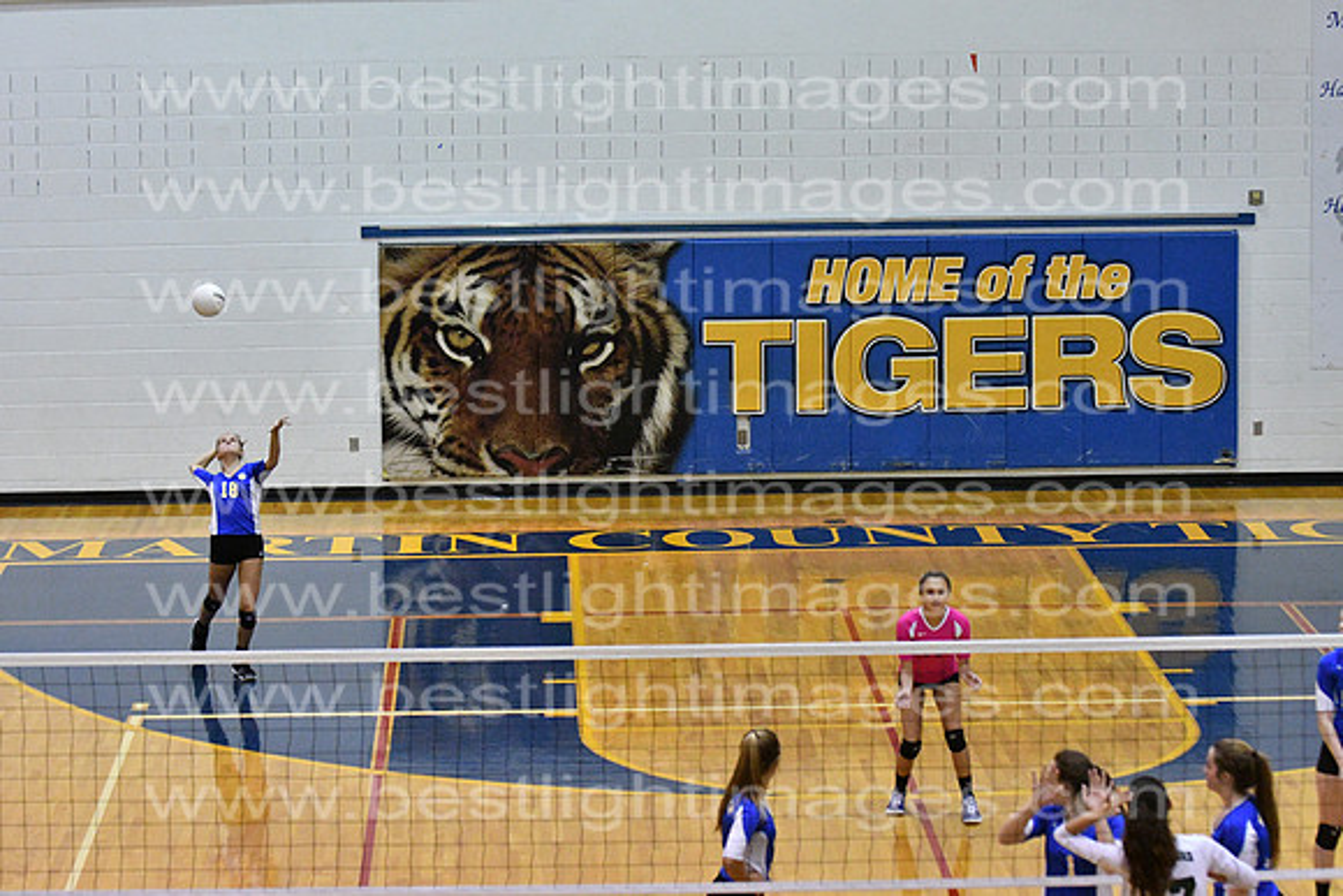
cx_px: 672
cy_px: 448
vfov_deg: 6.5
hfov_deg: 9.8
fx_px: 7836
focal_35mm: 210
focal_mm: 140
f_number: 4
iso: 8000
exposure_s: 1/640
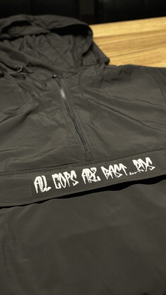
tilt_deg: -41.3
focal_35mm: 59
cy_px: 147
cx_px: 76
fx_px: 462
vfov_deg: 35.4
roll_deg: +0.4
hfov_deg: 20.4
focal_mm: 6
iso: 320
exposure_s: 1/40
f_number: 2
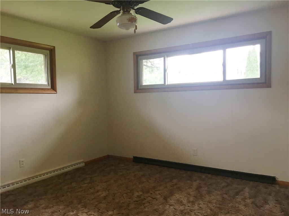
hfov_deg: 61.7
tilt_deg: -1.9
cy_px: 108
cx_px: 144
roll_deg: +2.7
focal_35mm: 29
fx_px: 242
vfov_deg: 48.2
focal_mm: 4.15
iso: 80
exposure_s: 1/30
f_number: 2.2
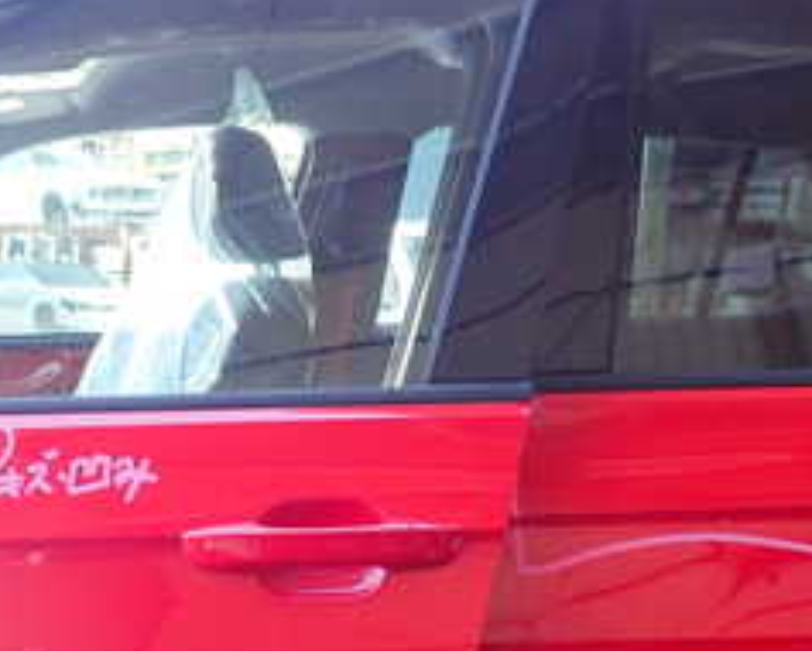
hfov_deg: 24.9
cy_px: 624
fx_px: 1780
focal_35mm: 74
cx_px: 65
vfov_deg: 20.2
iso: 125
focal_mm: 5.4
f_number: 2.3
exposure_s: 1/125
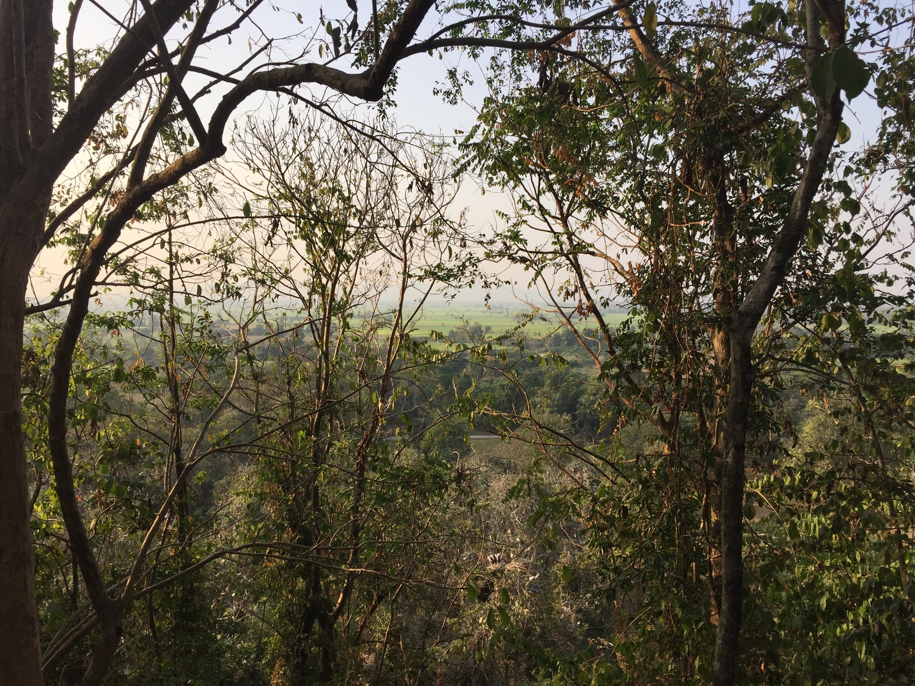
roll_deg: -1.1
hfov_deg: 61.7
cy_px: 343
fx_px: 767
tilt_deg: -3.2
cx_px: 458
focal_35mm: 29
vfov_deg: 48.2
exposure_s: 1/964
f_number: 2.2
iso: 32
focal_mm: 4.15
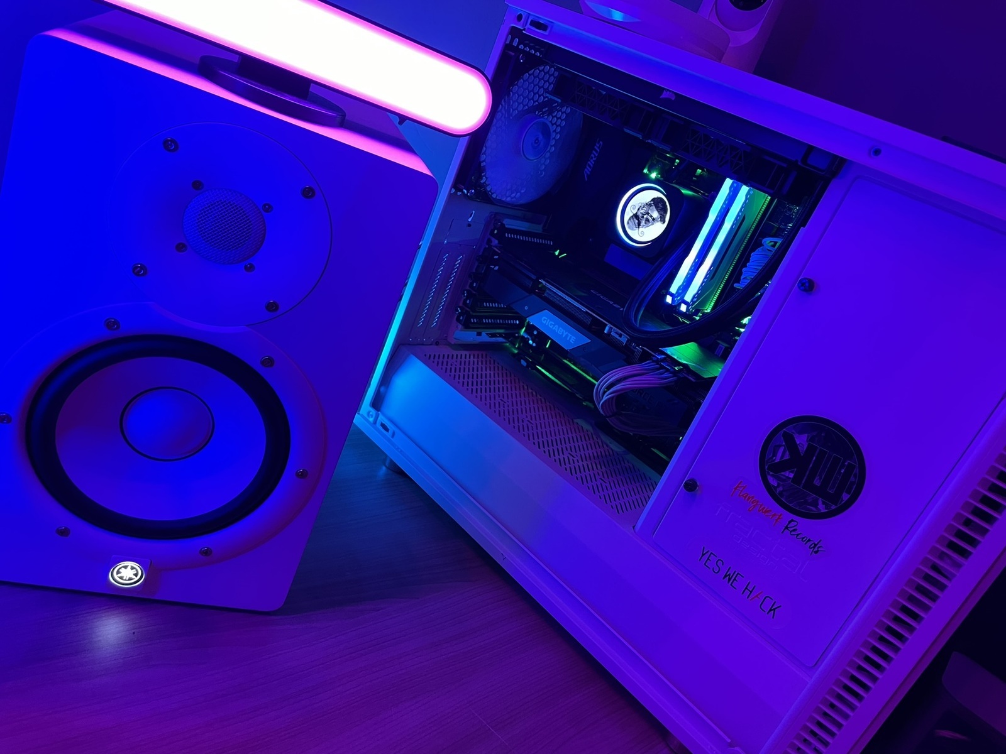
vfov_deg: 53.1
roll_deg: -24.1
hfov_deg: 67.3
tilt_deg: -20.1
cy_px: 377
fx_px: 756
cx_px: 503
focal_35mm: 26
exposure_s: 1/59
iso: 400
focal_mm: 4.2
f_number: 1.6
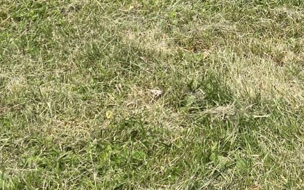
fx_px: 1168
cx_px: 467
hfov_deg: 13.9
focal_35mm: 141
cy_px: -210
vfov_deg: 8.7
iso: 12
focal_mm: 6.3
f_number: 1.7
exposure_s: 1/571
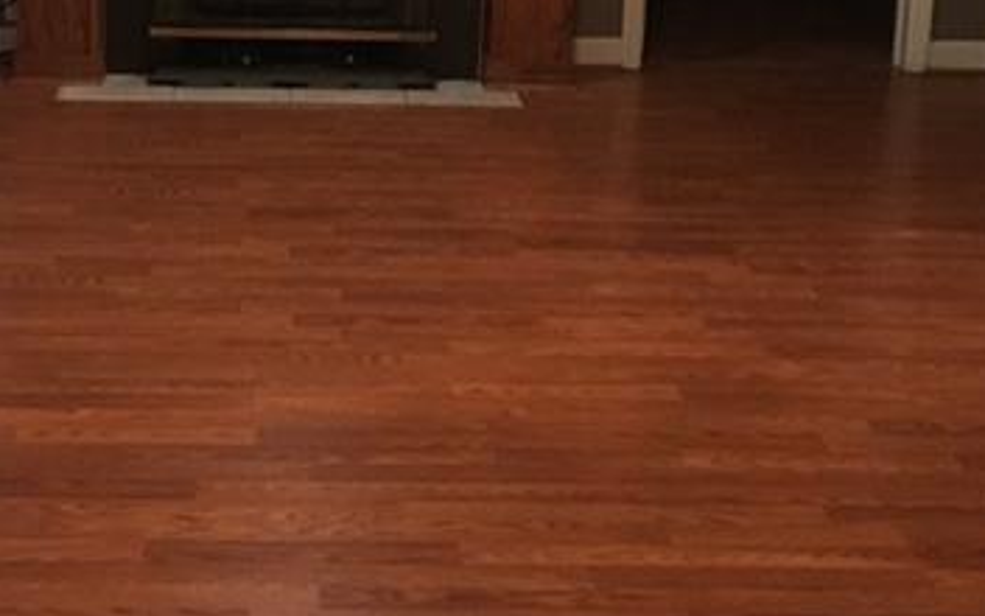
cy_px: 20
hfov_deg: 30.2
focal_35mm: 67
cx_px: 263
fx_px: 1799
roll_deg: -0.5
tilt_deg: -12.6
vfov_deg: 19.0
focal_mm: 4.15
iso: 250
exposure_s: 1/15
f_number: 2.2
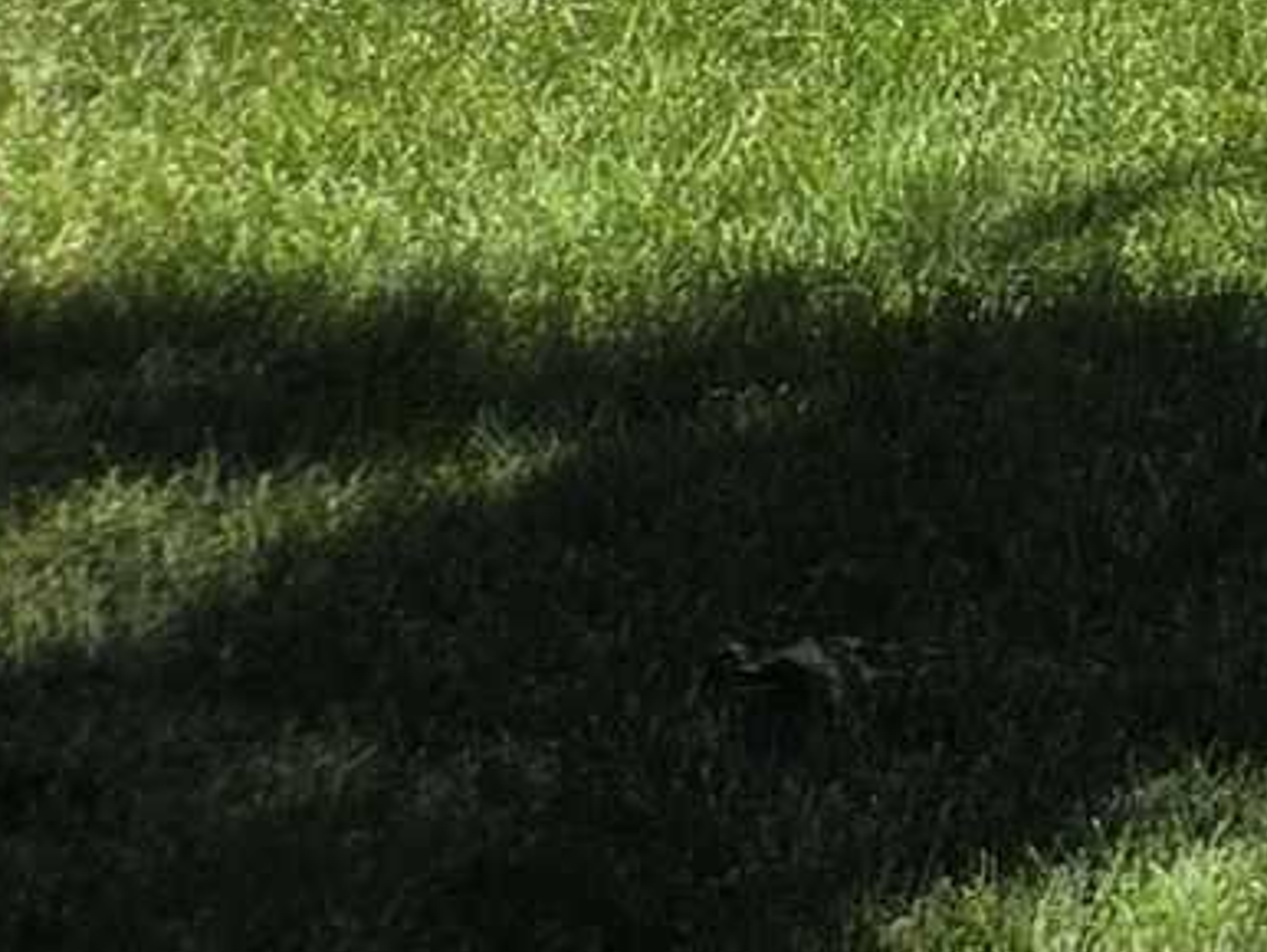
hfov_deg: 7.6
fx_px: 6702
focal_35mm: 183
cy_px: -1753
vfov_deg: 7.3
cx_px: 4999
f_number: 1.8
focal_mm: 5.4
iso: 25
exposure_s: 1/1167
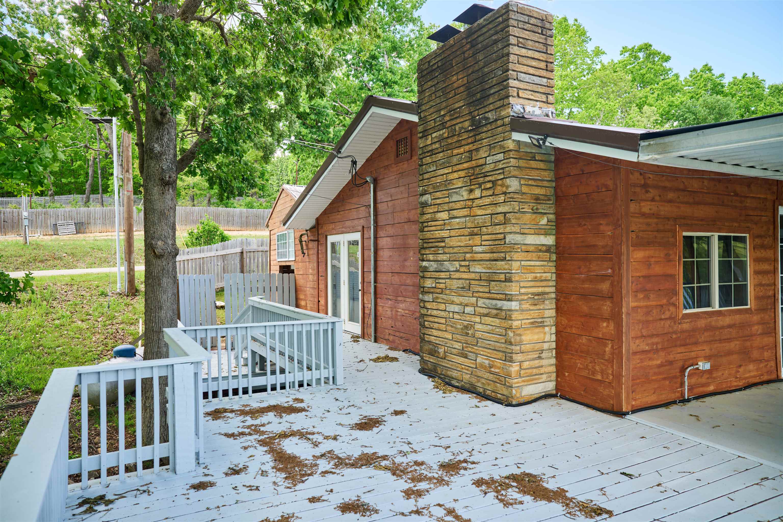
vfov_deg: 53.1
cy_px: 261
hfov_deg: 73.7
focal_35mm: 24
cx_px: 392
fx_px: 522
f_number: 4
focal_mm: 24
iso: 100
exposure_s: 1/200
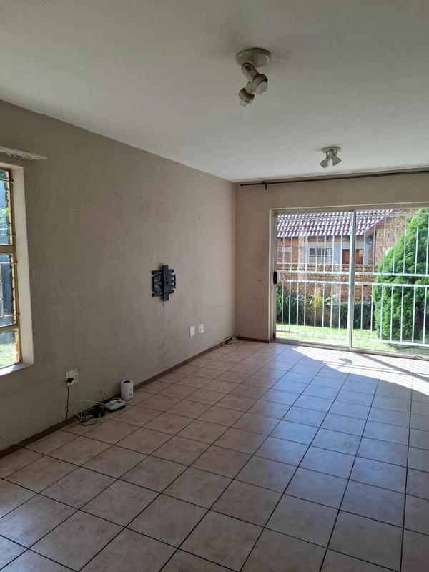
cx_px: 214
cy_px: 286
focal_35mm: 23
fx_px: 380
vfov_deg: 73.9
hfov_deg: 58.9
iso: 50
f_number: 1.8
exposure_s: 1/311
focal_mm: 5.54
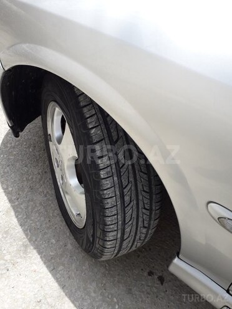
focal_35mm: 27
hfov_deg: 51.4
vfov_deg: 65.3
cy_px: 154
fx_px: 241
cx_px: 116
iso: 40
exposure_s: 1/699
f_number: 1.9
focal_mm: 3.6
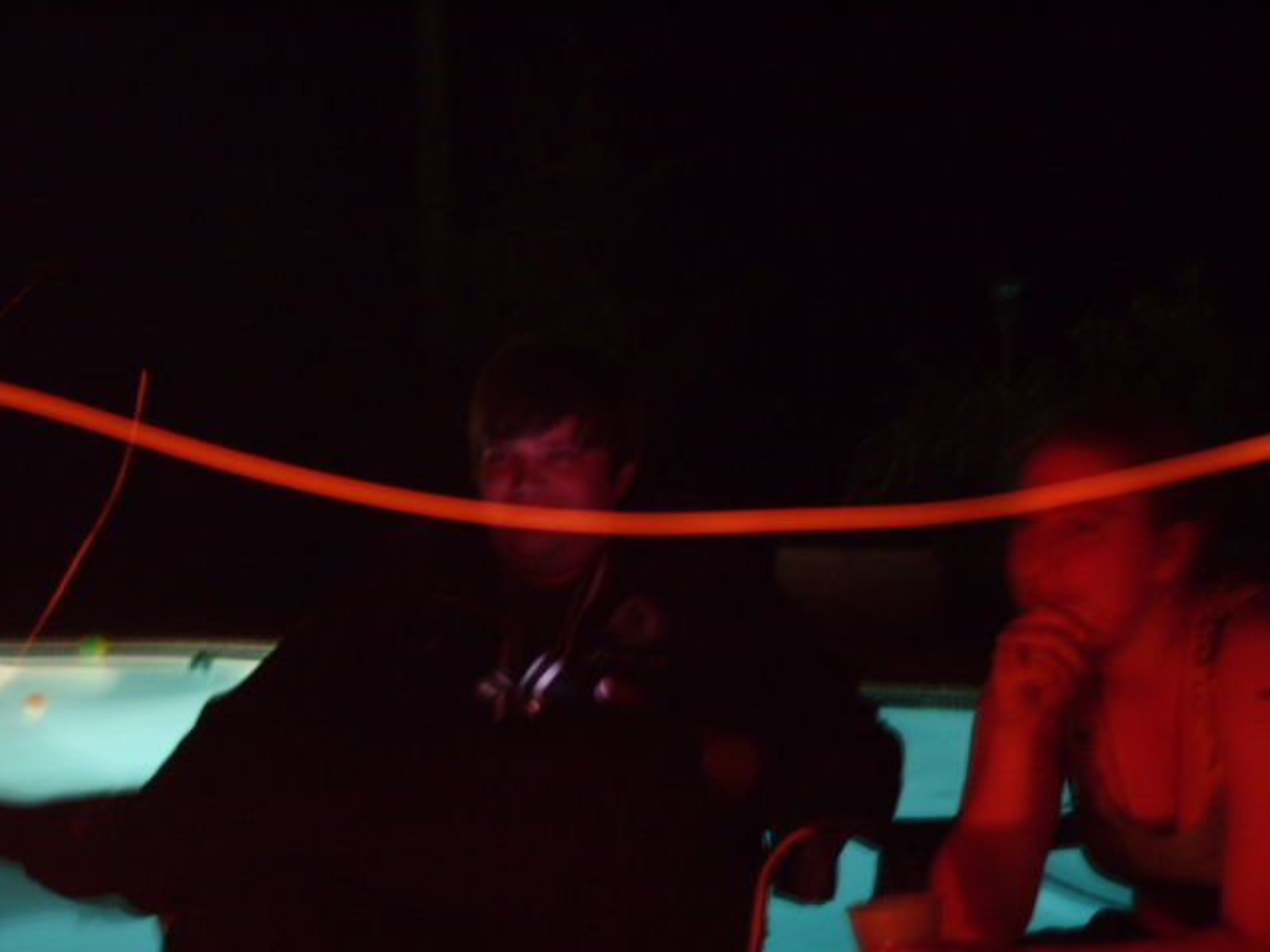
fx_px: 2128
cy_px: 476
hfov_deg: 33.2
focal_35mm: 58
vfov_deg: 25.2
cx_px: 635
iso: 200
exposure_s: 1
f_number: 3.2
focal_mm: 13
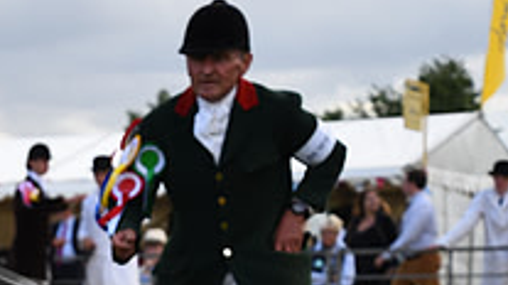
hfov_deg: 11.1
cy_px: 469
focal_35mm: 191
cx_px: -115
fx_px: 2570
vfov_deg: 6.2
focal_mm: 65
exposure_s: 1/1250
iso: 640
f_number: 5.6
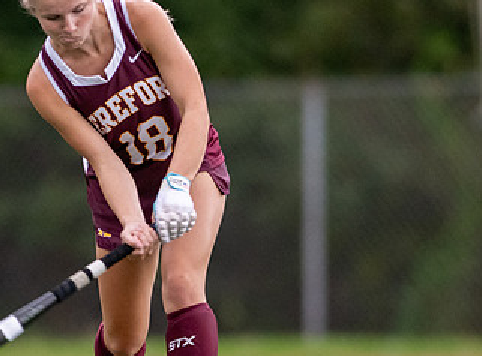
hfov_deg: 1.6
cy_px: 234
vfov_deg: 1.2
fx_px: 16754
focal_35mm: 1210
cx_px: 122
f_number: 2.8
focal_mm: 300
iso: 1250
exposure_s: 1/1000
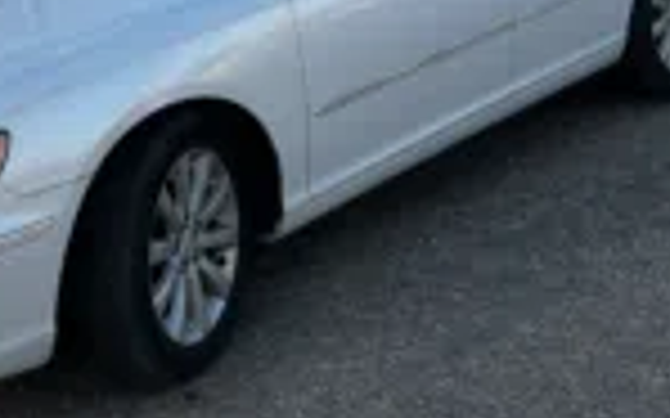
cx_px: 193
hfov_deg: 27.6
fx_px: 1351
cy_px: -112
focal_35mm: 74
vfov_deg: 16.7
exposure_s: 1/859
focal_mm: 5.7
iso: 50
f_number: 1.5
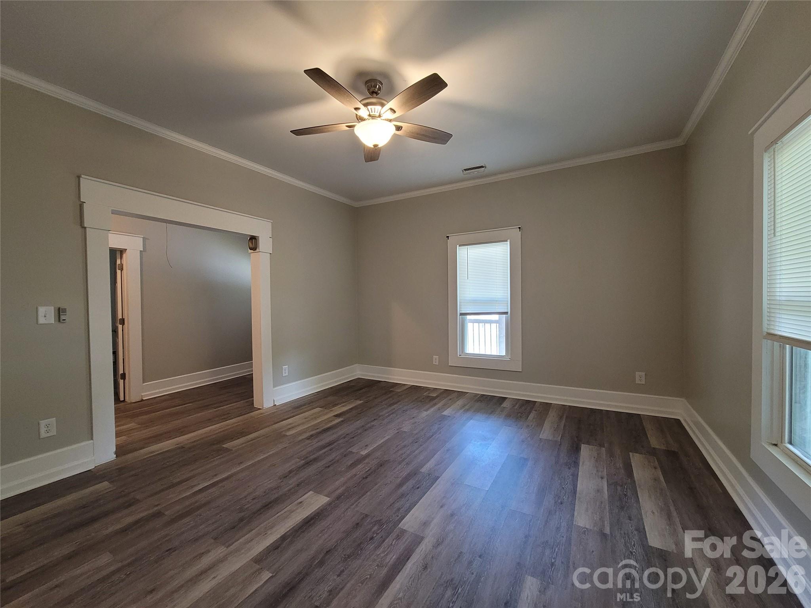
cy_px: 304
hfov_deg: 106.2
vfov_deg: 89.9
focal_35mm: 13
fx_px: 305
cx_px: 406
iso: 400
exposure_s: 1/60
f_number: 2.2
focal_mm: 2.2
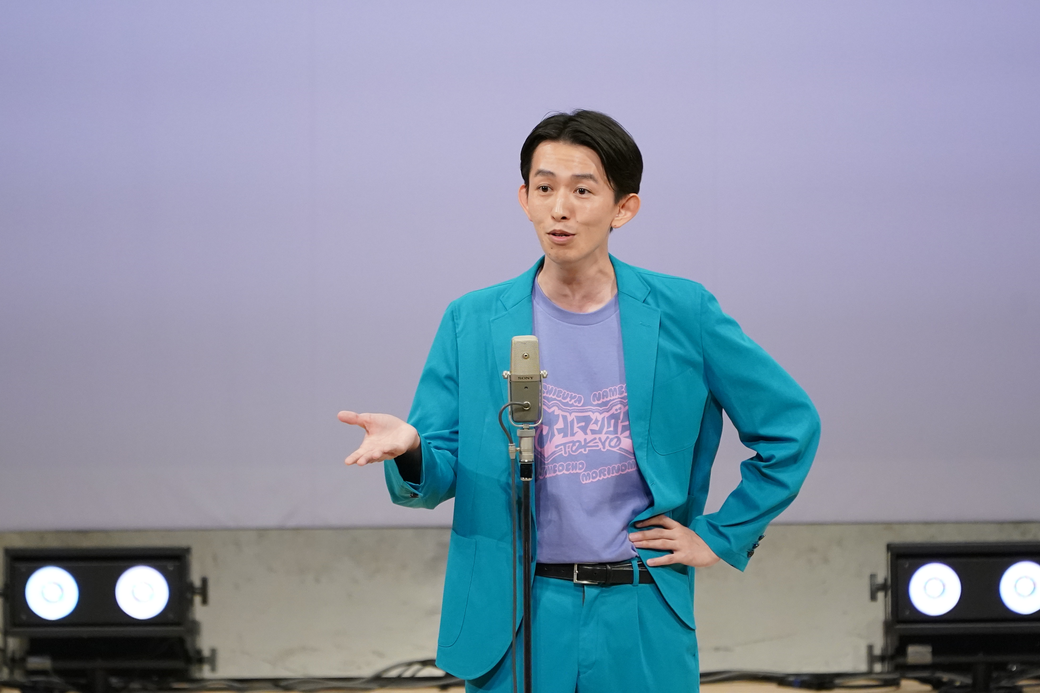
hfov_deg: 3.4
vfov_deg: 2.3
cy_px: 346
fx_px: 17332
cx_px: 520
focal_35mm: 600
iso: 5000
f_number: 5.6
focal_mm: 400
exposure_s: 1/250
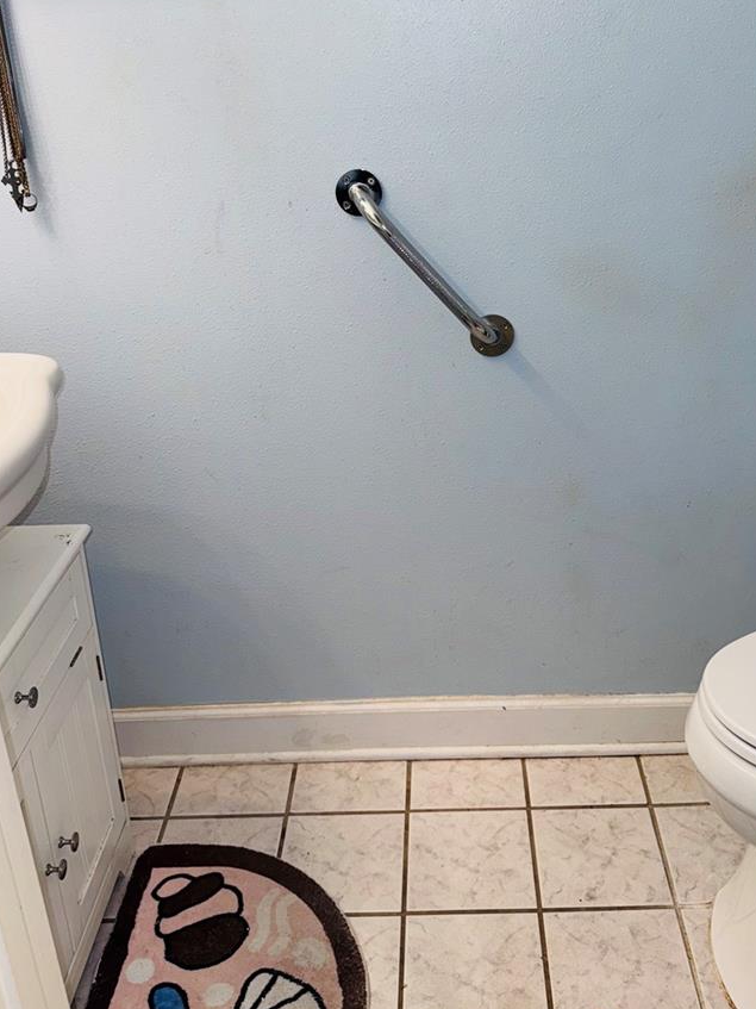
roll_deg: +2.9
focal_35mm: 34
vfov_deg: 53.2
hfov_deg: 41.7
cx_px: 432
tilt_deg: -20.2
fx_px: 990
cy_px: 362
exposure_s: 1/32
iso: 64
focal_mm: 6.76
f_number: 1.78
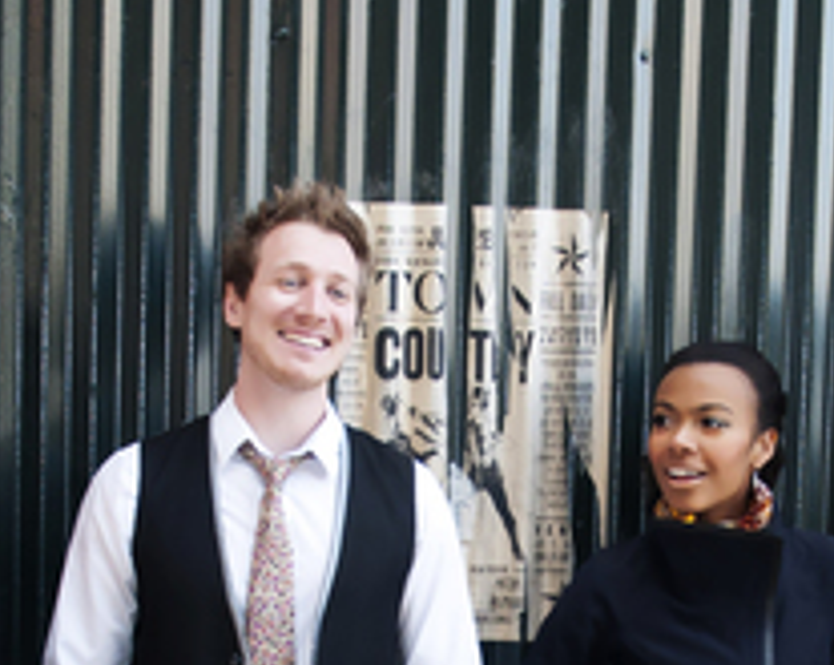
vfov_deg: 15.1
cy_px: 828
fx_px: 2416
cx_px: 459
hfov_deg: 19.6
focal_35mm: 98
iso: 250
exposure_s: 1/60
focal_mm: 18
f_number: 5
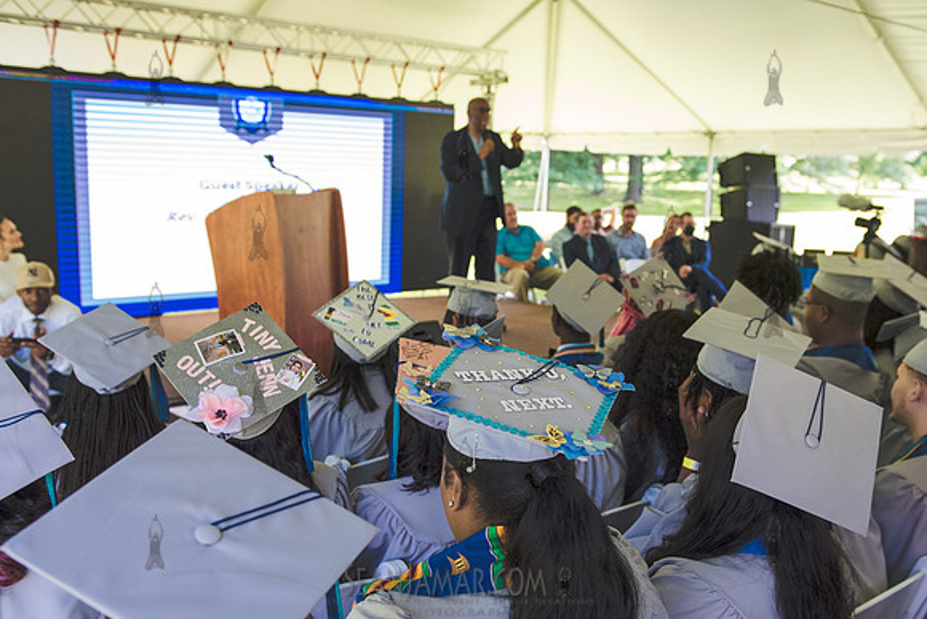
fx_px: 1004
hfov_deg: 49.4
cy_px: 353
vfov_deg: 34.2
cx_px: 517
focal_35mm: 39
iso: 2500
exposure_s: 1/800
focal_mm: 31
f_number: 4
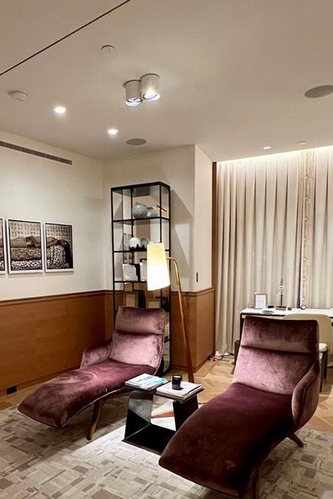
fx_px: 347
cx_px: 112
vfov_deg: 70.6
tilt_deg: -7.2
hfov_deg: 50.4
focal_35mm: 25
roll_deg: +1.4
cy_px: 304
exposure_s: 1/60
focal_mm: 1.57
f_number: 1.8
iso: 400
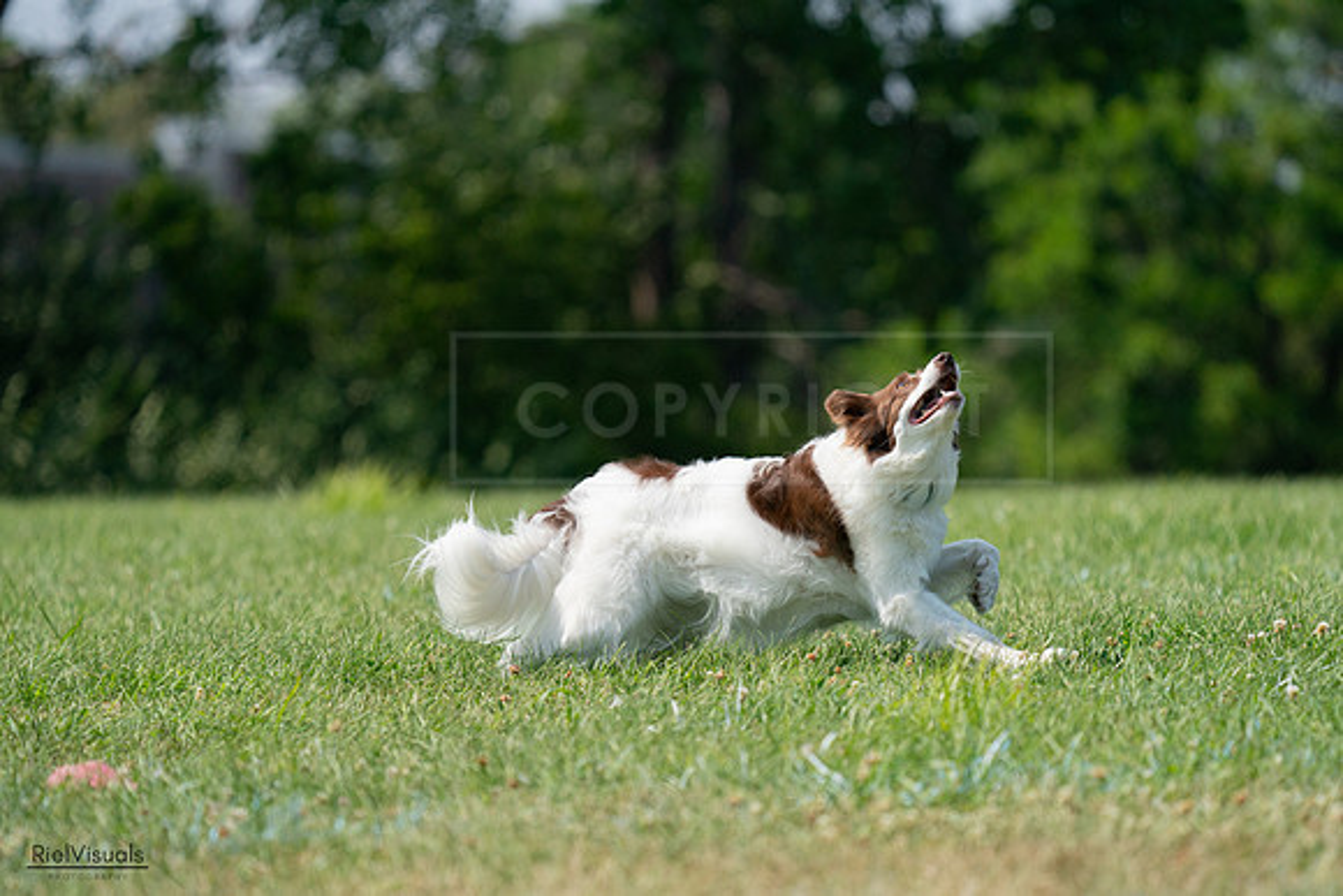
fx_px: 13171
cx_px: 672
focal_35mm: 353
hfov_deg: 5.8
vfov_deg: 3.9
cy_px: 448
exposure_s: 1/4000
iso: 640
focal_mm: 353
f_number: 6.3
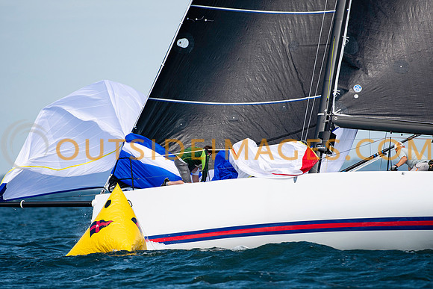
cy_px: 144
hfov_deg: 3.4
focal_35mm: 613
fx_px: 7378
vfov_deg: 2.2
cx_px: 216
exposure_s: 1/2000
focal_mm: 400
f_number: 5
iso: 320
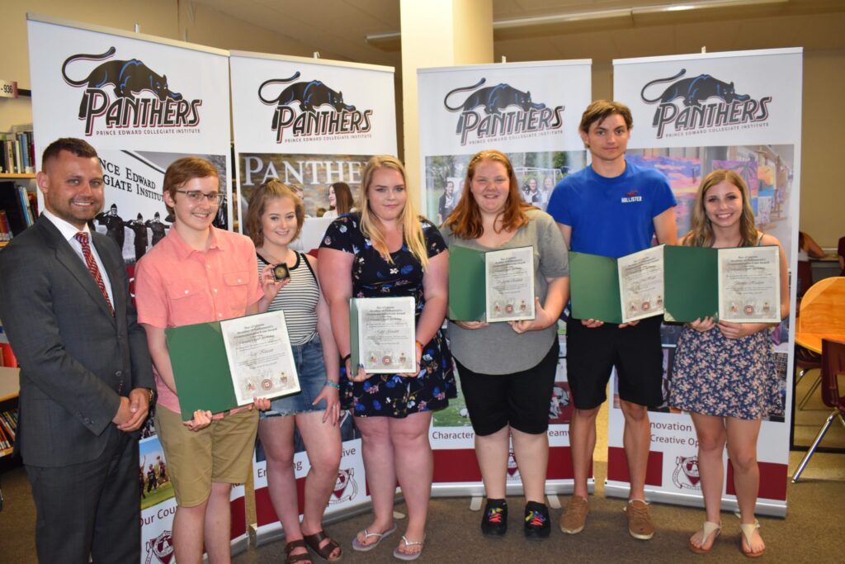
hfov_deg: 61.9
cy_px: 282
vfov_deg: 43.6
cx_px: 422
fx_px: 704
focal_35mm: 30
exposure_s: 1/80
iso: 800
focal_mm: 20
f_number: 4.5
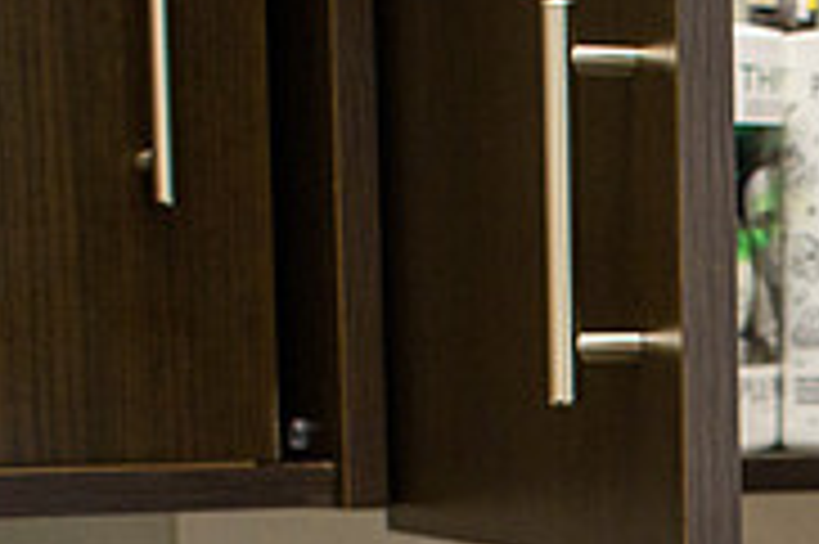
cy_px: 740
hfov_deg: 14.6
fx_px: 3046
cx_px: 1102
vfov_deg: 10.0
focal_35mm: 134
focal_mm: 28
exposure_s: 1/60
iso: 1400
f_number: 4.2
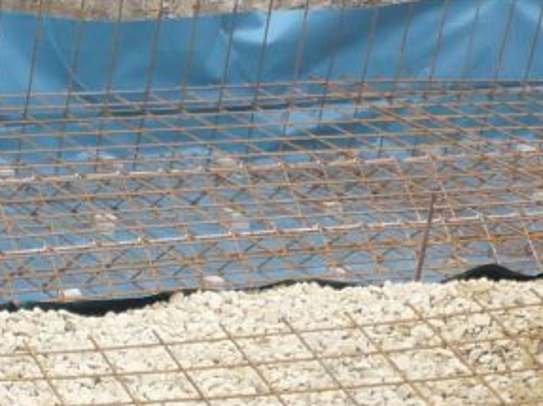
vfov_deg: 11.3
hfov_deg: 15.1
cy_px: 642
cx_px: -146
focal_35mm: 125
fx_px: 1960
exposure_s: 1/80
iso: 100
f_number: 2.8
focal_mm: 5.8
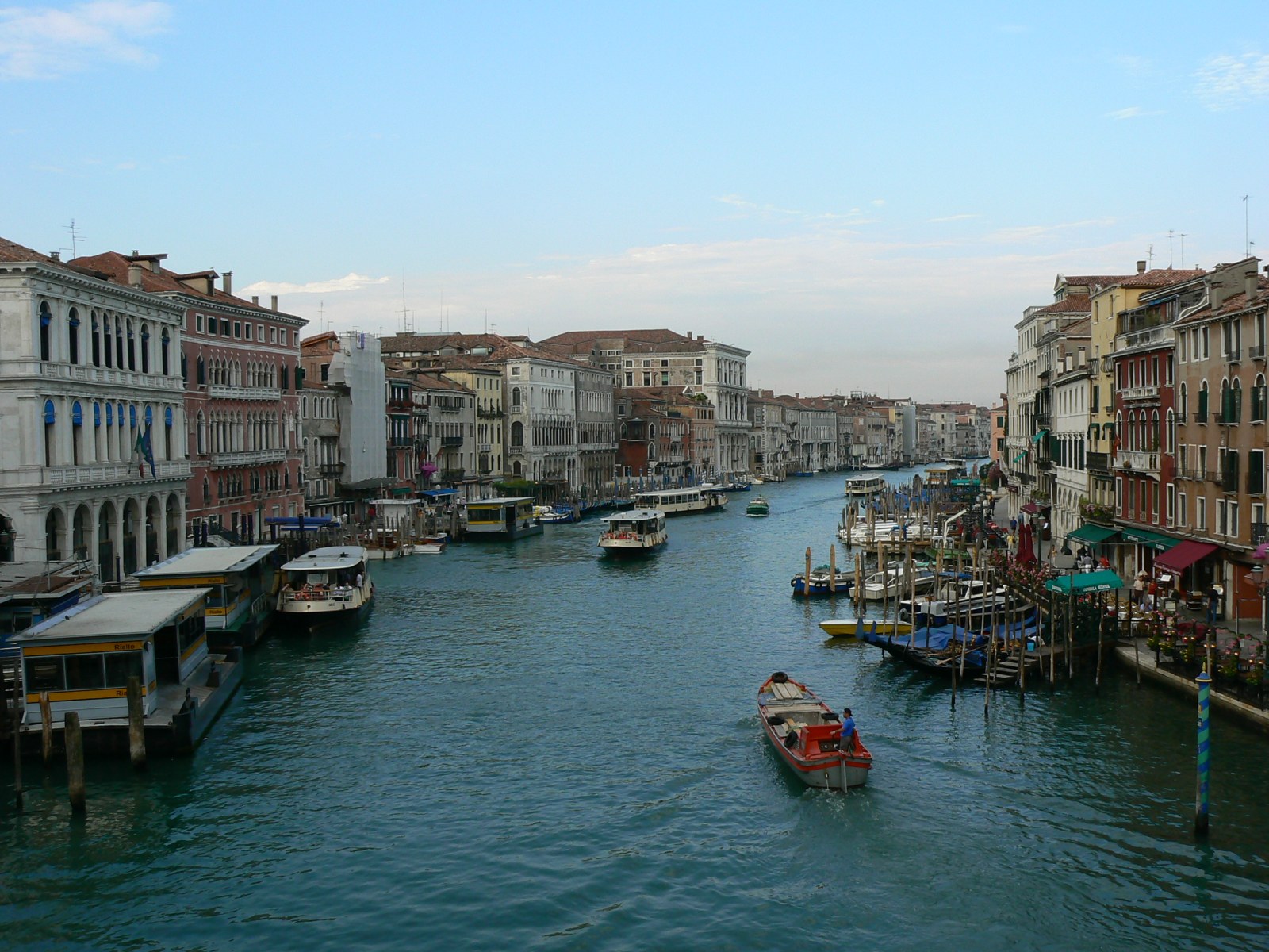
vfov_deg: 39.7
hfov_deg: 51.4
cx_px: 634
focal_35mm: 36
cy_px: 476
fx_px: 1320
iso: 80
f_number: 5.6
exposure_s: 1/160
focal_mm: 6
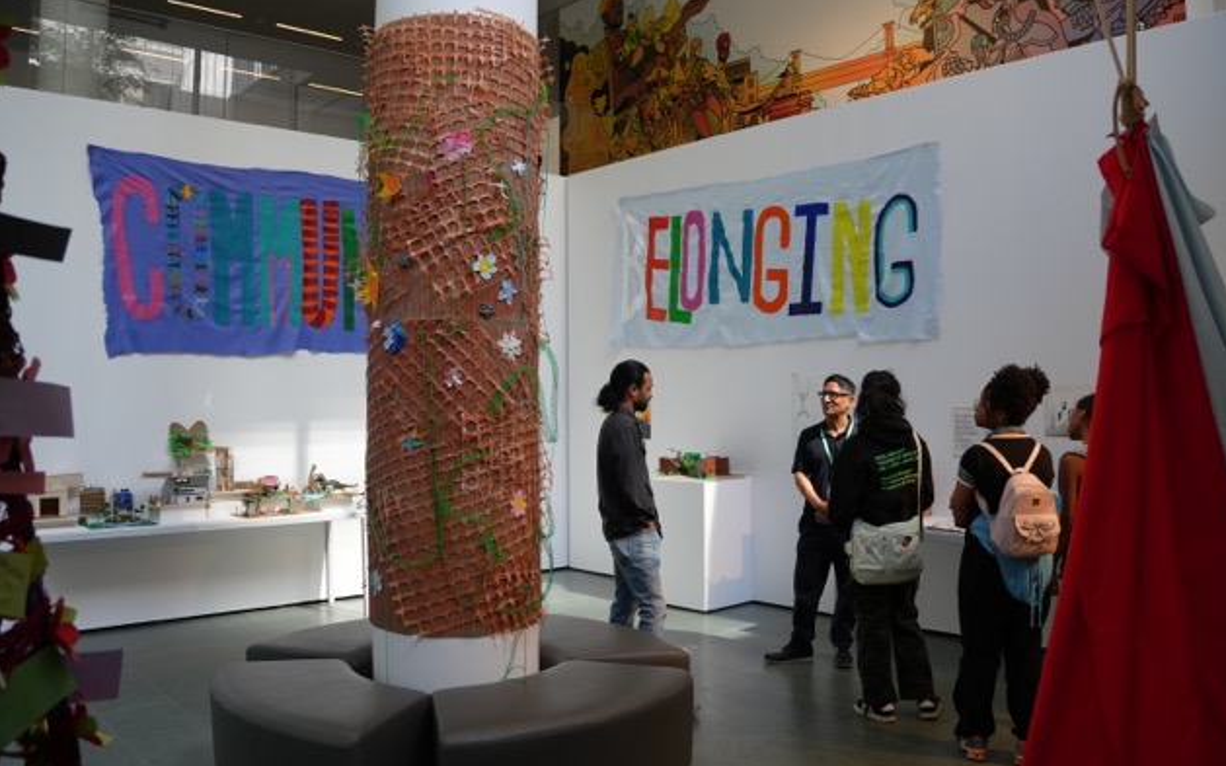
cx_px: 620
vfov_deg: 44.5
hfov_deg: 66.5
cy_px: 377
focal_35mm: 28
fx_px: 935
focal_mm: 18
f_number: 4
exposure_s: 1/160
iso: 400
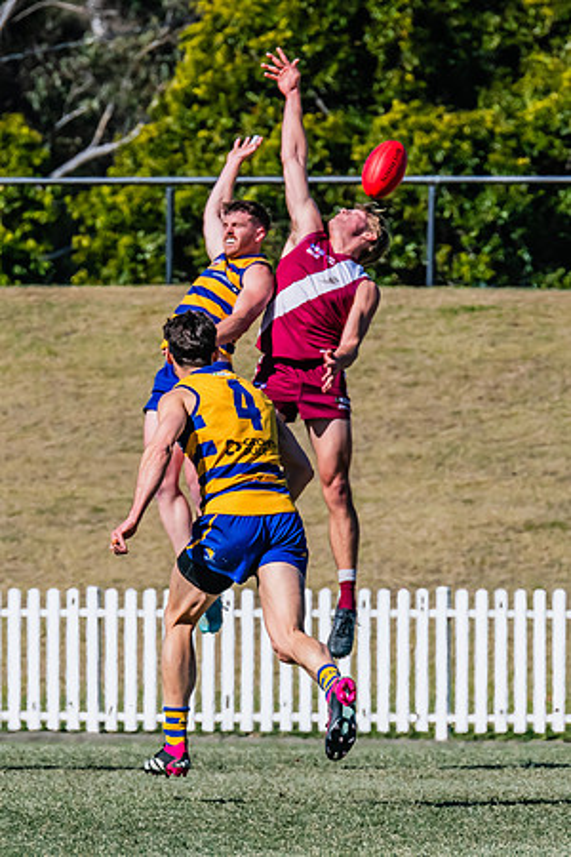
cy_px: 457
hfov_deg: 1.6
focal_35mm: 874
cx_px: 271
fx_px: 20801
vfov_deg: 2.4
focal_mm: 420
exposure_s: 1/1600
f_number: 11
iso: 800
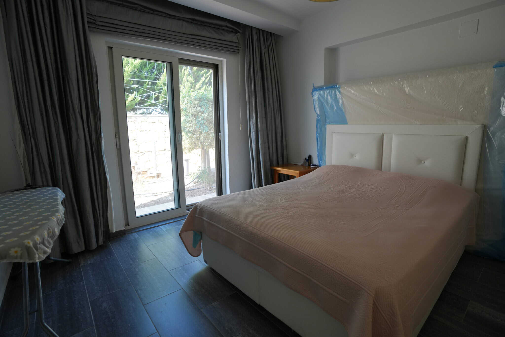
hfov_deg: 90.0
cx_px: 252
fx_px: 252
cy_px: 168
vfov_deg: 67.4
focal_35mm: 18
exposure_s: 1/160
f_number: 4
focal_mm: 18
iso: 500
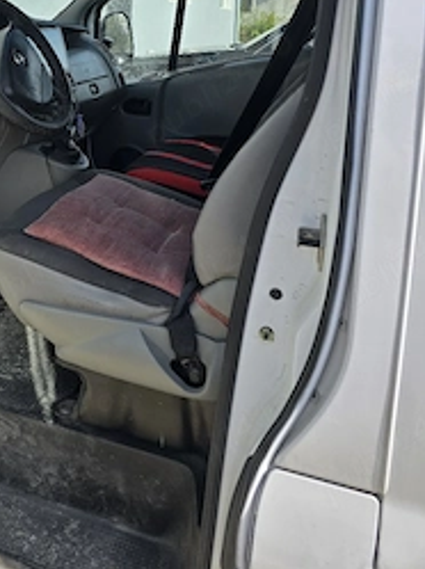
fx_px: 607
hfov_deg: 37.2
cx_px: 87
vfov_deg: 47.5
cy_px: 117
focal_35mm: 37
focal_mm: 6.3
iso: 12
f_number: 1.7
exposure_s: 1/588
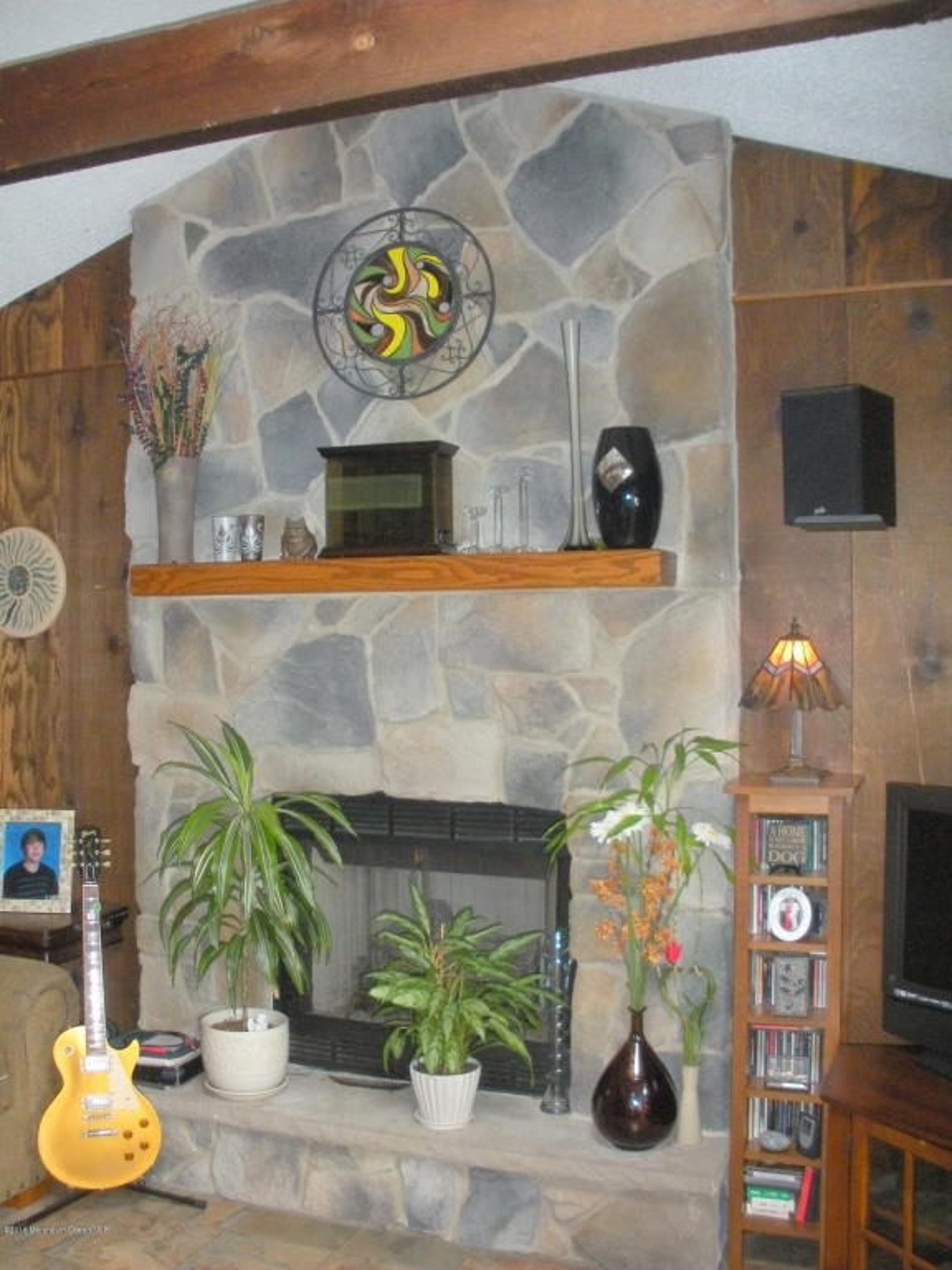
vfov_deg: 52.6
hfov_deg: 40.7
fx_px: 1283
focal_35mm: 35
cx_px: 476
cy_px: 635
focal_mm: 6.3
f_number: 3.5
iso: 442
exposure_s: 1/60
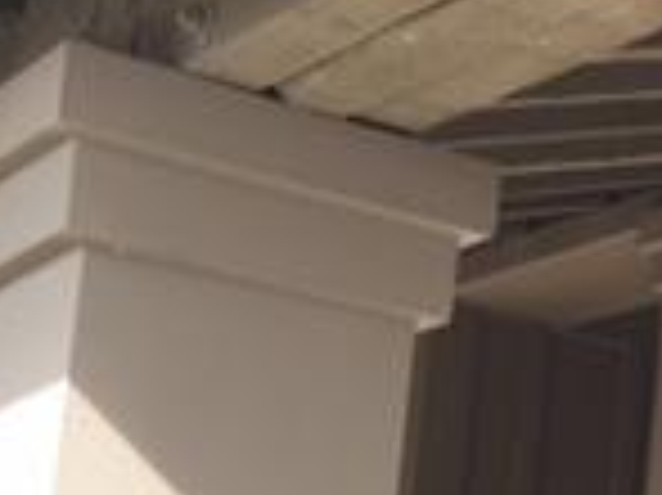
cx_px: 1428
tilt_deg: +7.6
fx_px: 2408
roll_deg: -4.3
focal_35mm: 126
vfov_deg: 11.3
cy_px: 729
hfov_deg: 13.0
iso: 32
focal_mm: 4.15
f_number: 2.2
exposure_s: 1/264
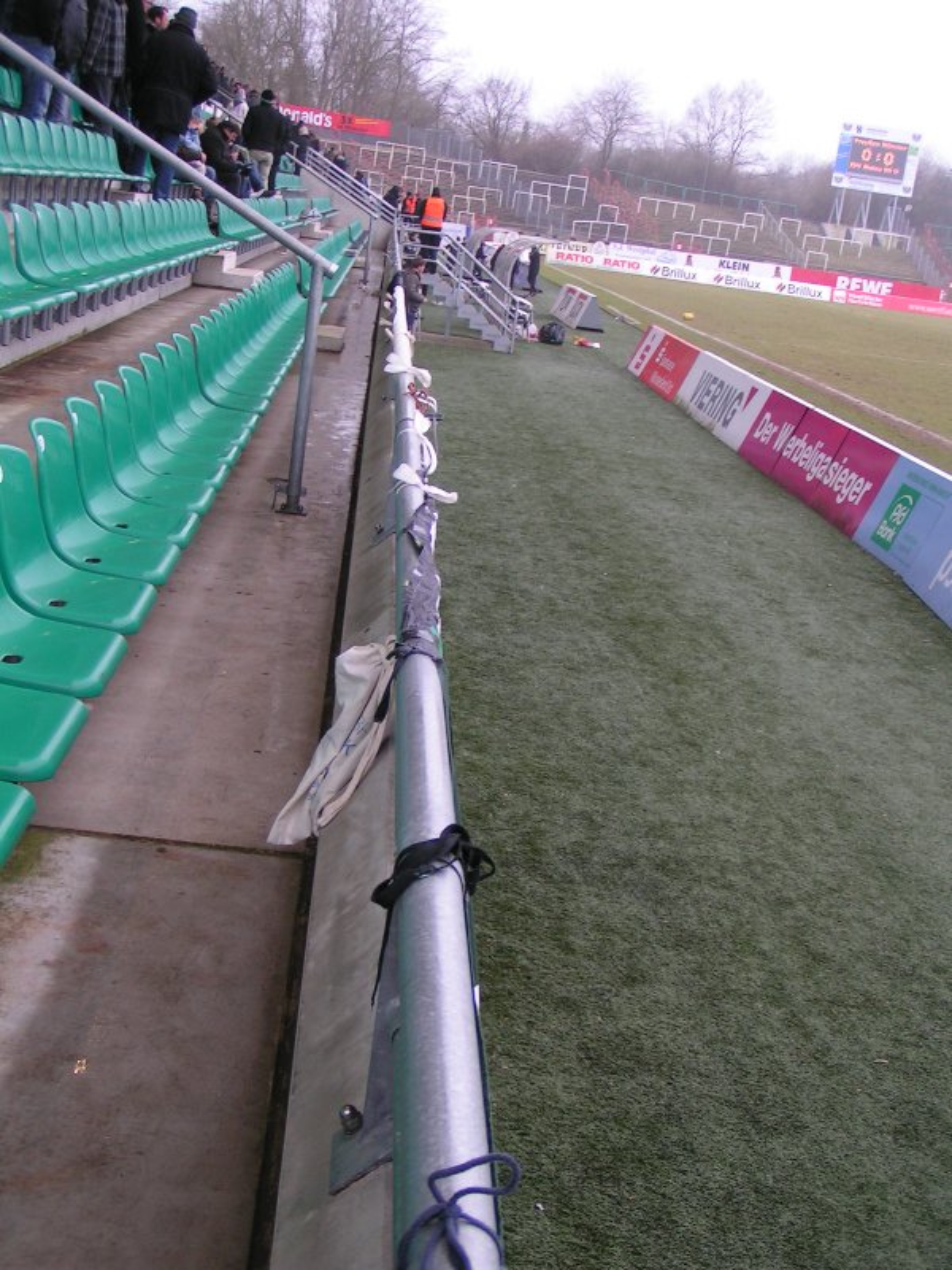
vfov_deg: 42.1
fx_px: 1650
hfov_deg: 32.2
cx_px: 476
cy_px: 635
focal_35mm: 45
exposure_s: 1/60
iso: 50
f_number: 3.2
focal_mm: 6.9
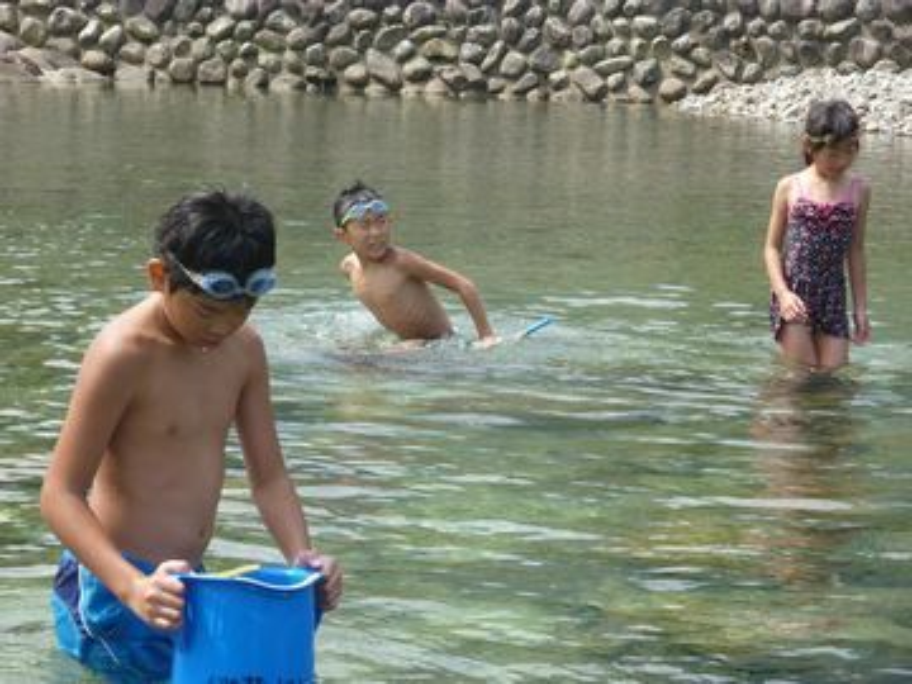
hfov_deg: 18.4
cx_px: 456
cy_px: 342
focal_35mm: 107
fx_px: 2819
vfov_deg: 13.8
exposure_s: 1/200
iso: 80
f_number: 5.1
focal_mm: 17.7
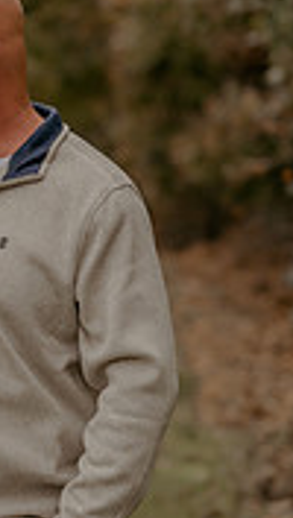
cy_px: 284
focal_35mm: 226
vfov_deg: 9.5
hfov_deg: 5.4
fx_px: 3111
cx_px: -110
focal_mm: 85
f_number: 2.8
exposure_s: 1/640
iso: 125
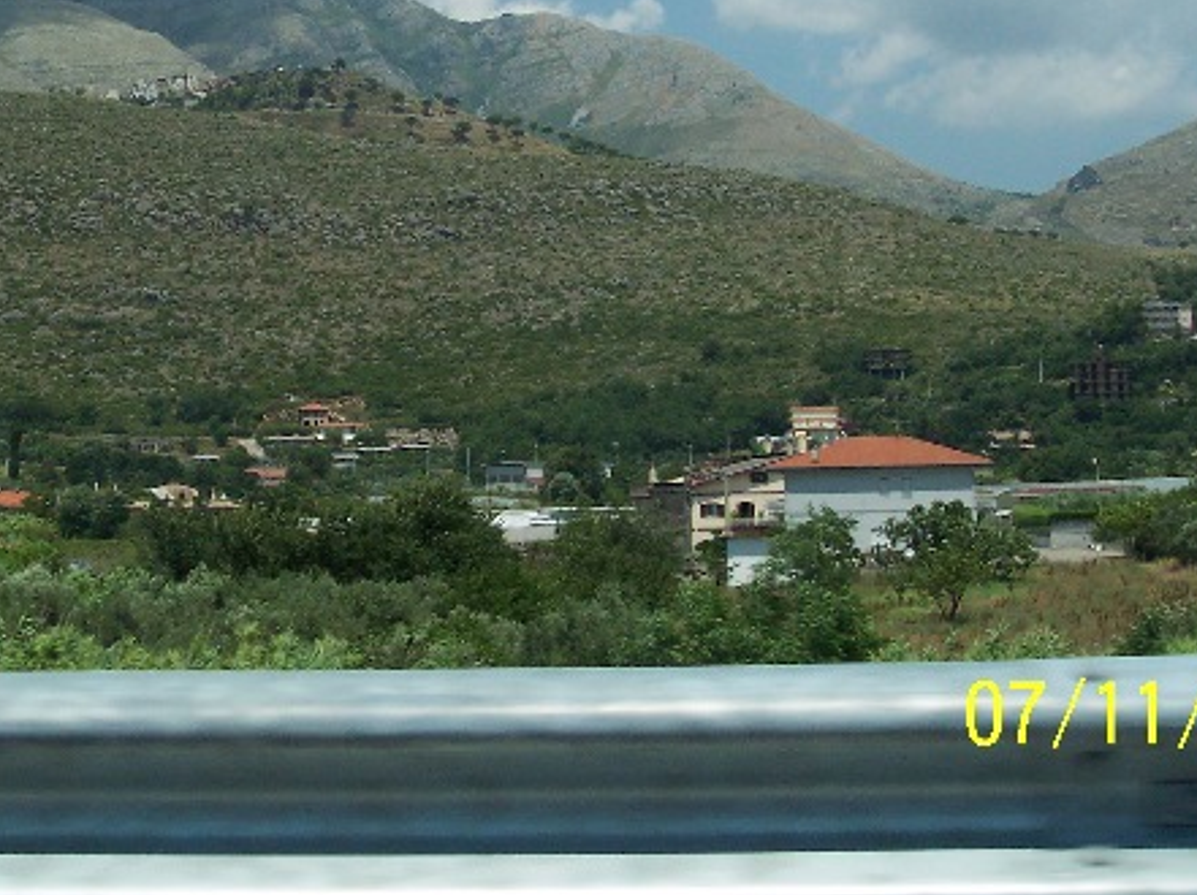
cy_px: 103
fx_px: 2384
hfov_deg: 28.0
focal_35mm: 69
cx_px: 407
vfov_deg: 20.9
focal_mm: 8
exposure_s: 1/1000
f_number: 4.8
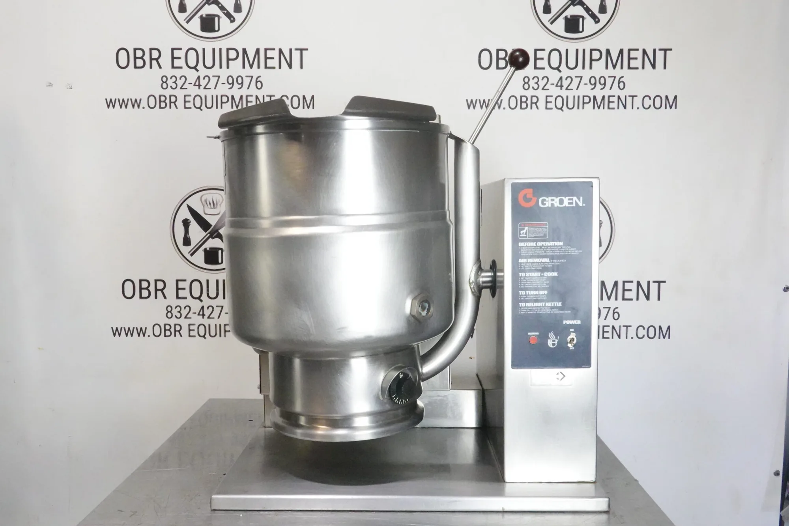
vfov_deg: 38.9
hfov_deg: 55.8
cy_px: 263
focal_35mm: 34
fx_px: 745
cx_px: 394
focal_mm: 12.51
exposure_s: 1/40
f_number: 9
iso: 3200
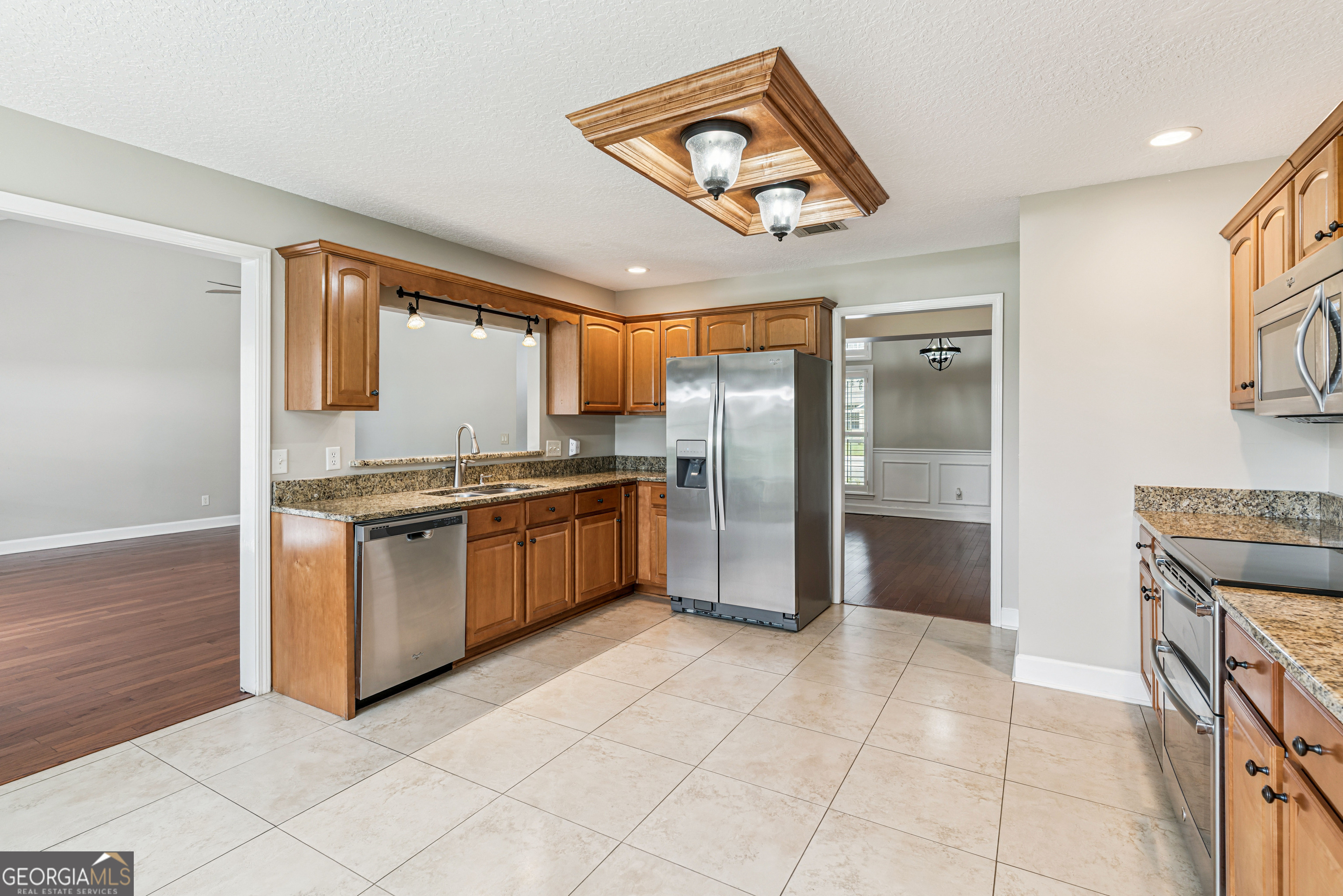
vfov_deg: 70.5
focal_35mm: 17
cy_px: 448
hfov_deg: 93.3
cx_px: 672
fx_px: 634
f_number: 8
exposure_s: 1/15
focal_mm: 17
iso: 250
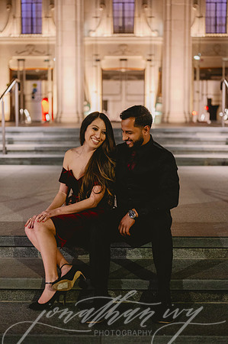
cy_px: 172
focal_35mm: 50
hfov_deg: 26.9
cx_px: 114
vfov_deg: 39.6
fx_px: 476
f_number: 2
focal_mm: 50
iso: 5000
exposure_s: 1/320
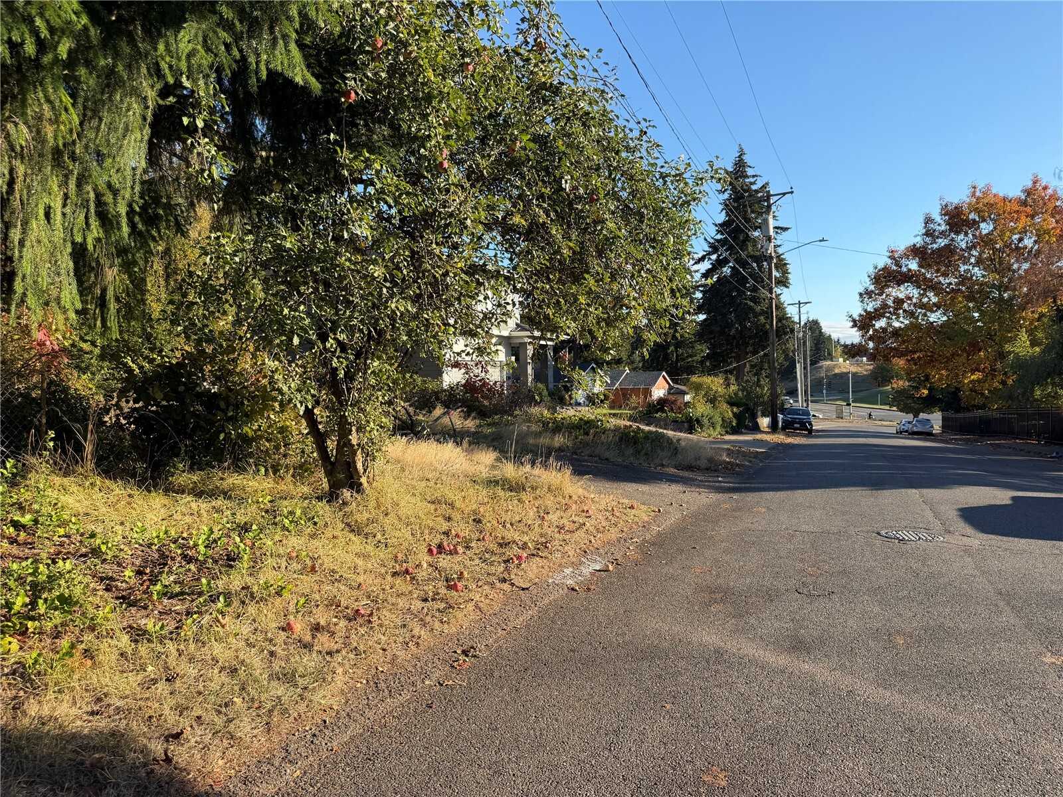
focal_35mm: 24
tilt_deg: -2.7
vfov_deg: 56.8
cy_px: 398
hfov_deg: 71.6
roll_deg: +0.4
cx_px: 532
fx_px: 737
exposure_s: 1/1653
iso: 80
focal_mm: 6.76
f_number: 1.78
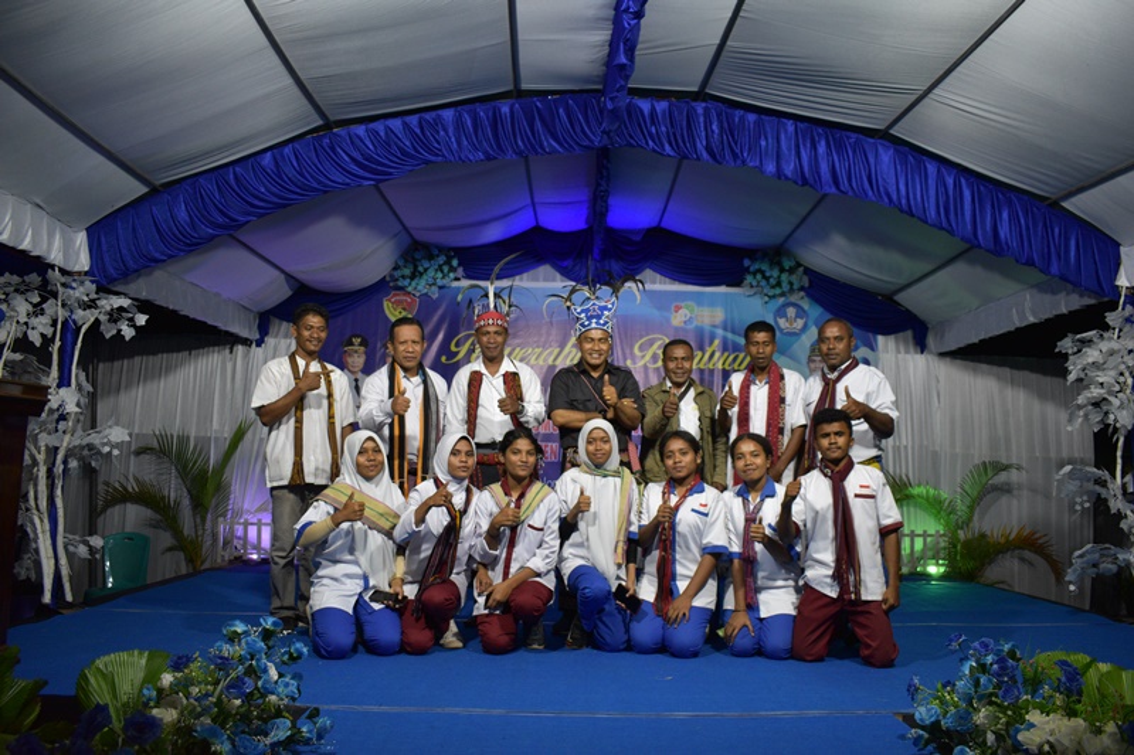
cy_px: 378
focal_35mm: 30
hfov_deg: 61.9
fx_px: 945
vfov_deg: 43.6
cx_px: 567
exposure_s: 1/125
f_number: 3.5
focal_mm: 20
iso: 1000
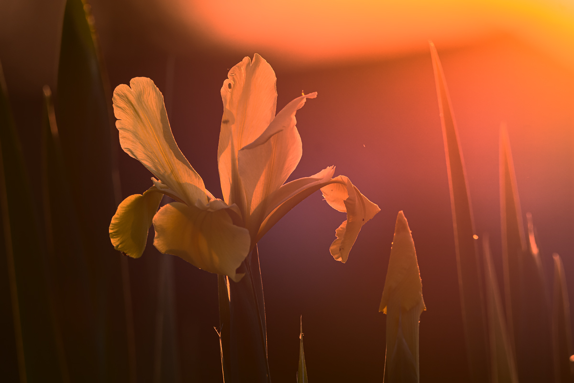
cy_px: 192
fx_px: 9327
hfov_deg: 3.5
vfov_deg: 2.4
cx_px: 287
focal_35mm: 585
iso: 280
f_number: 7.1
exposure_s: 1/250
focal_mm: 390
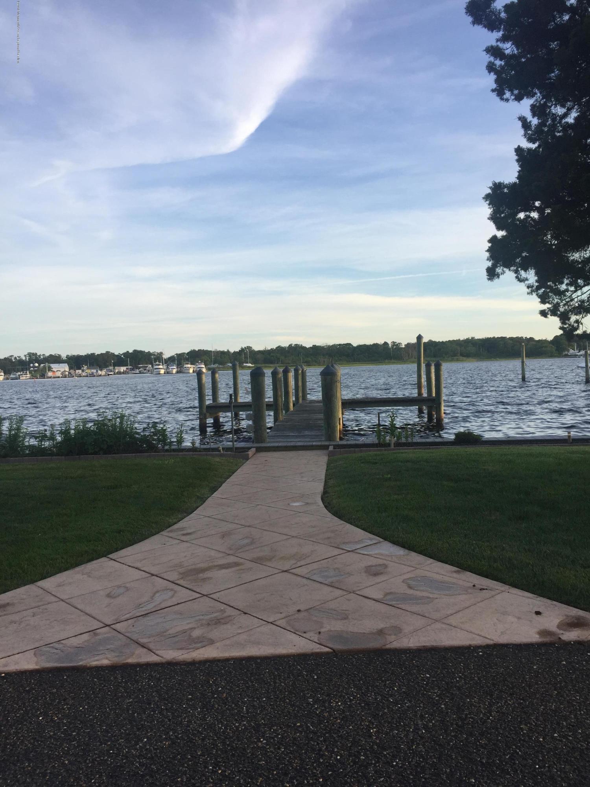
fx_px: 659
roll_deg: +3.6
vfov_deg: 61.7
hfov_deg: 48.2
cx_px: 295
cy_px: 394
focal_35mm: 29
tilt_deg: -3.7
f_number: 2.2
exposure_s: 1/520
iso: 32
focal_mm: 4.15
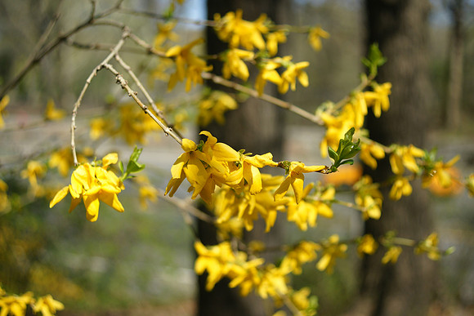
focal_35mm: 45
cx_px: 237
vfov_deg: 29.9
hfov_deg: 43.6
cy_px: 158
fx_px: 593
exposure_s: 1/1250
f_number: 3.5
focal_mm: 30
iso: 200
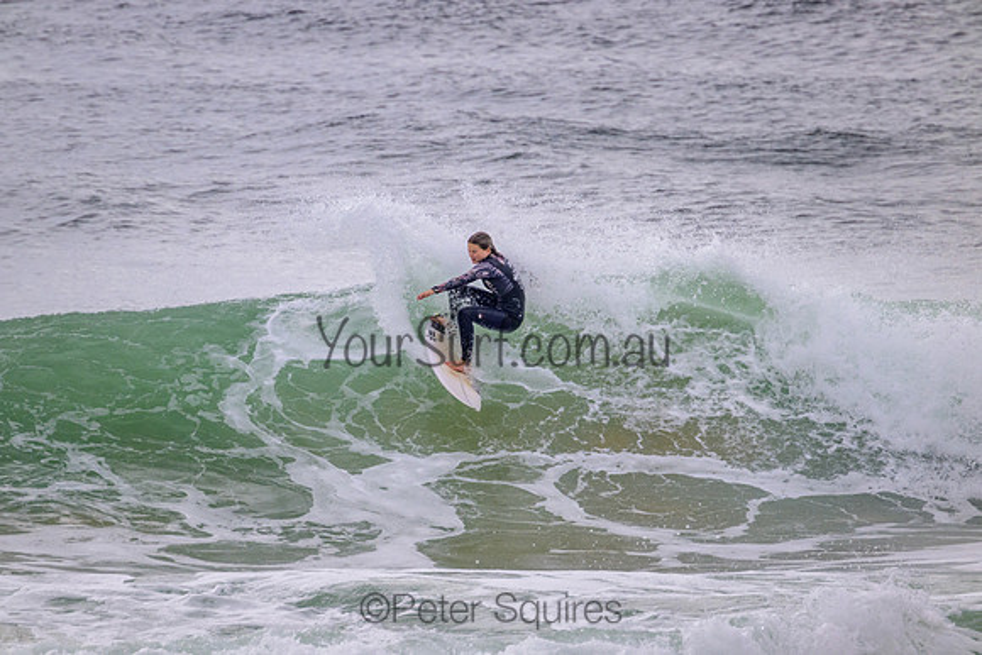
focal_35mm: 800
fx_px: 21826
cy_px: 328
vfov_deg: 1.7
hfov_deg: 2.6
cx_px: 491
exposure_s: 1/2000
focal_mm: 800
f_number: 11
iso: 1800
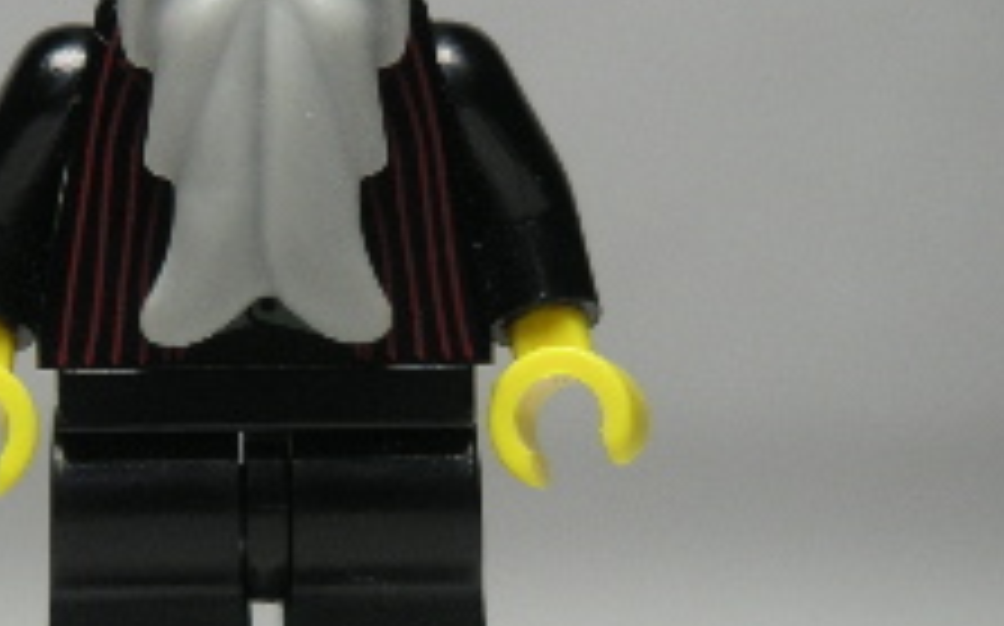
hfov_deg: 9.4
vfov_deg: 5.8
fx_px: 6125
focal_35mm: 224
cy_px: 185
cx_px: 277
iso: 80
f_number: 3.6
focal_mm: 17.1
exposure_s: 1/111
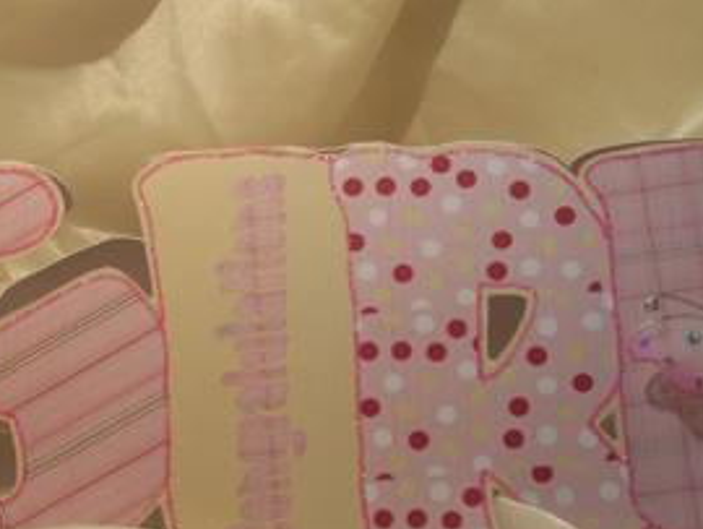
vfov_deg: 24.2
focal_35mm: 60
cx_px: 352
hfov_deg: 32.2
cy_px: 396
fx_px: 1220
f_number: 2.7
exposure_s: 1/93.8
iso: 80
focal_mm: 6
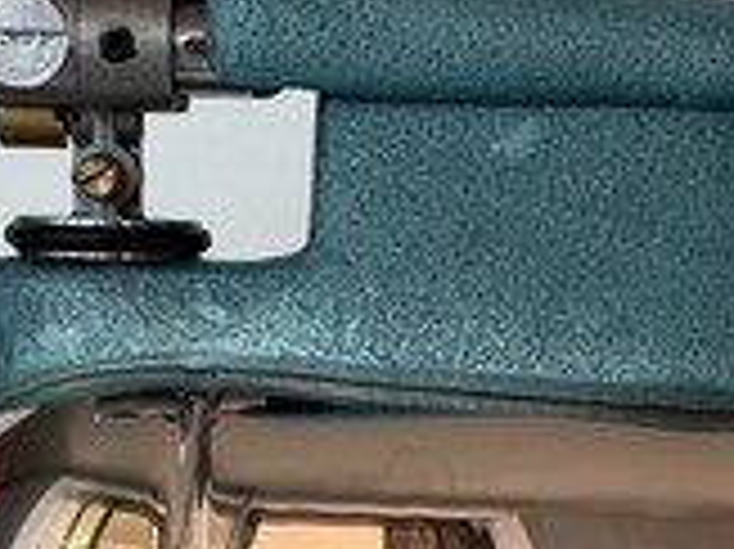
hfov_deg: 15.4
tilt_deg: -13.7
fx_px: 2712
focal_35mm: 128
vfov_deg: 11.2
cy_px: 765
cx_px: 486
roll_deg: +0.0
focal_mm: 3
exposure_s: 1/131
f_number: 1.8
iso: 16
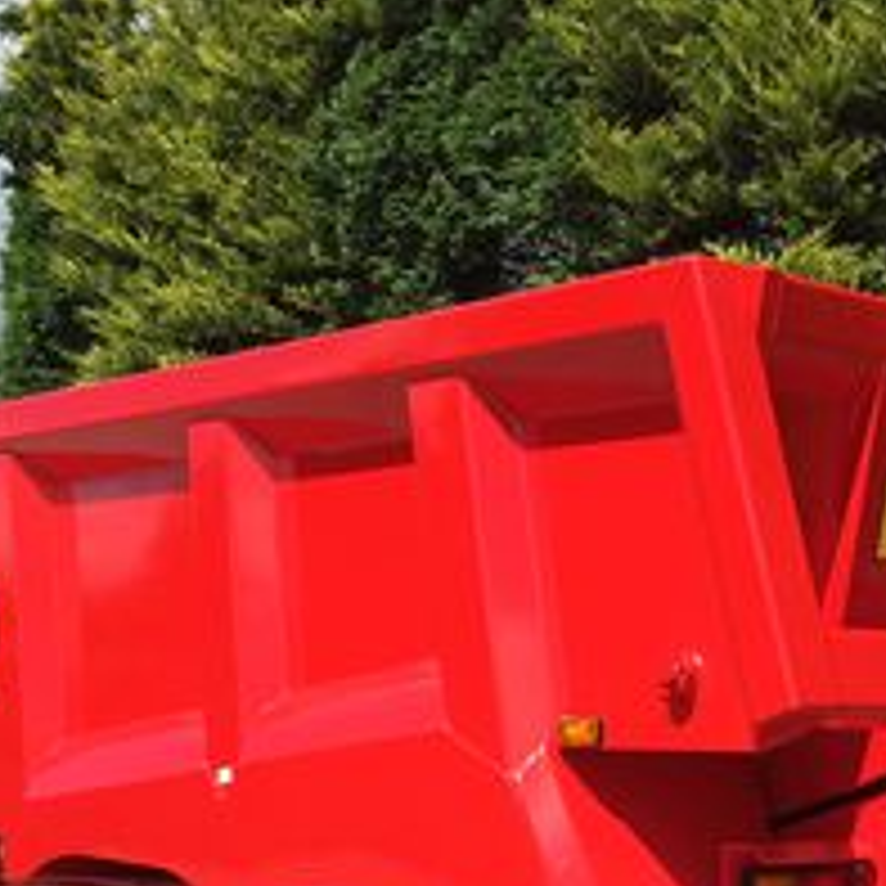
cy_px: 839
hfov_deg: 26.2
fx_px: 1882
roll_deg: +0.2
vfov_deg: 25.5
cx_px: 643
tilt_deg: -1.8
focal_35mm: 65
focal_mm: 4.15
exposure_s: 1/938
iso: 25
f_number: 2.2
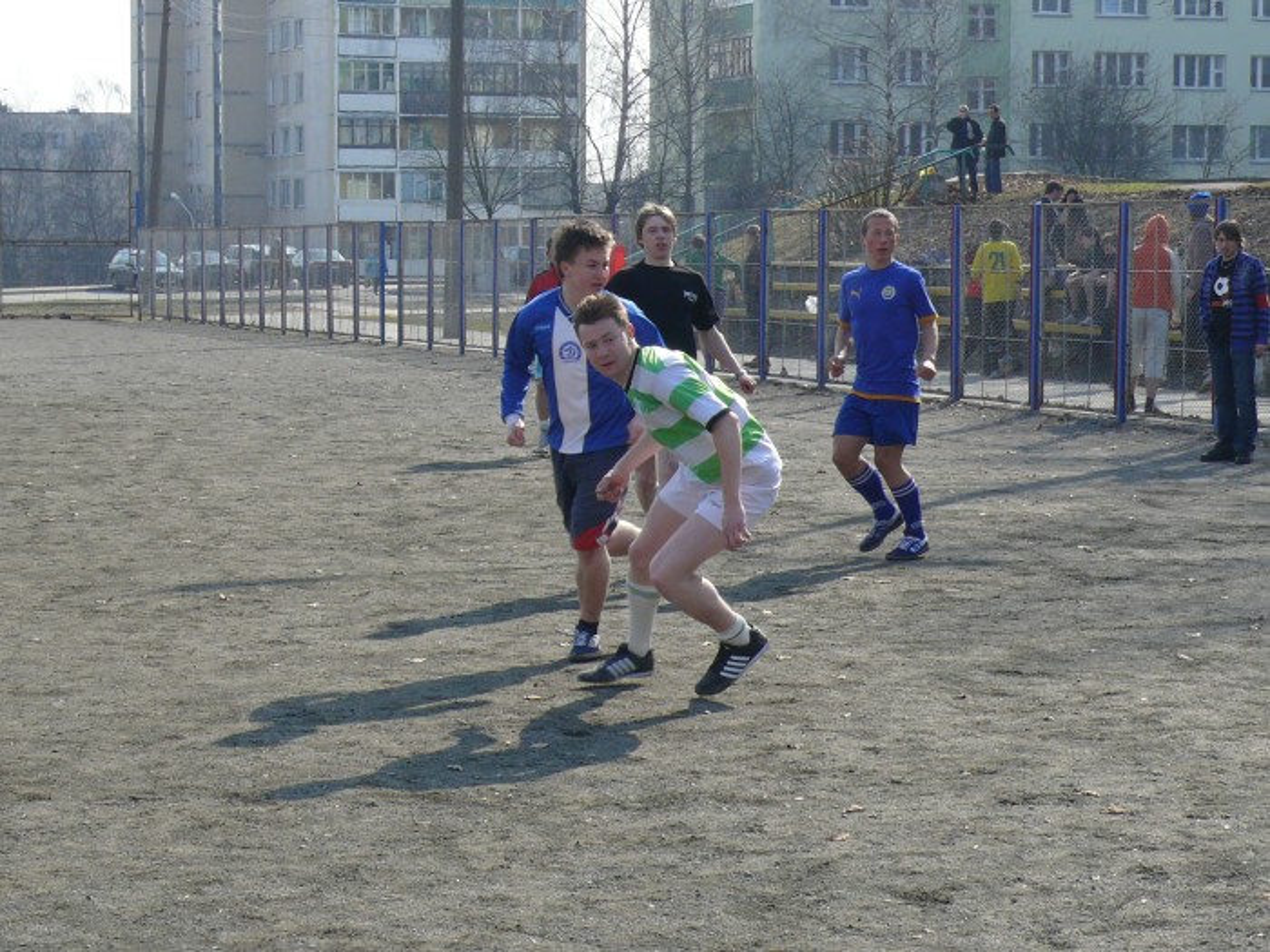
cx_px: 635
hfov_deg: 21.1
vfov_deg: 15.9
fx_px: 3412
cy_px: 476
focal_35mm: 93
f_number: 5.6
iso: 100
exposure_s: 1/320
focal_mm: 12.7
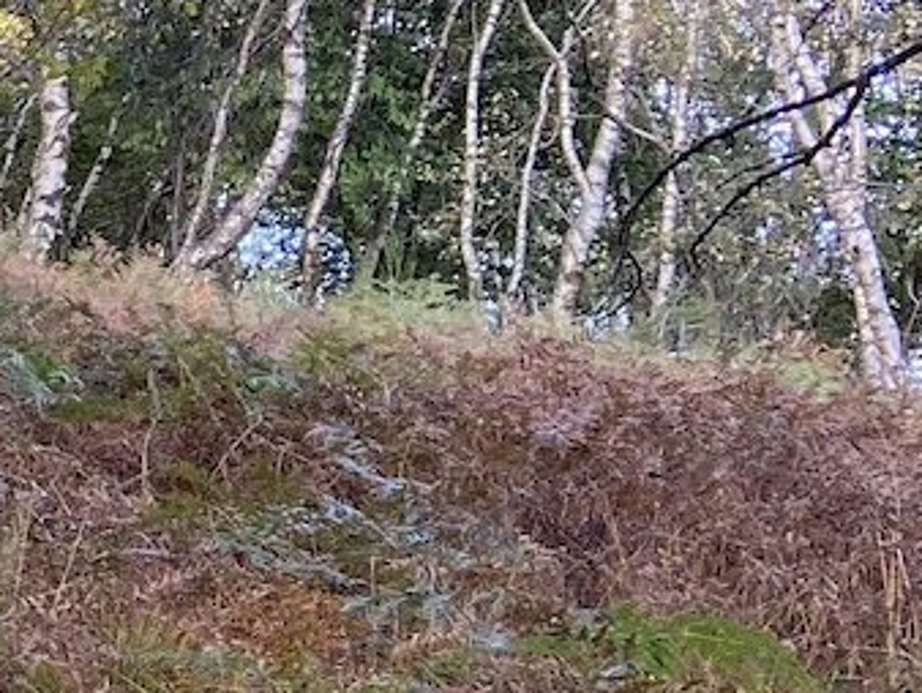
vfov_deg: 12.1
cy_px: 248
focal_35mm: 123
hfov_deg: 13.0
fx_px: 3278
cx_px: -1127
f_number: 1.8
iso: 50
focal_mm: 4.25
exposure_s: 1/121
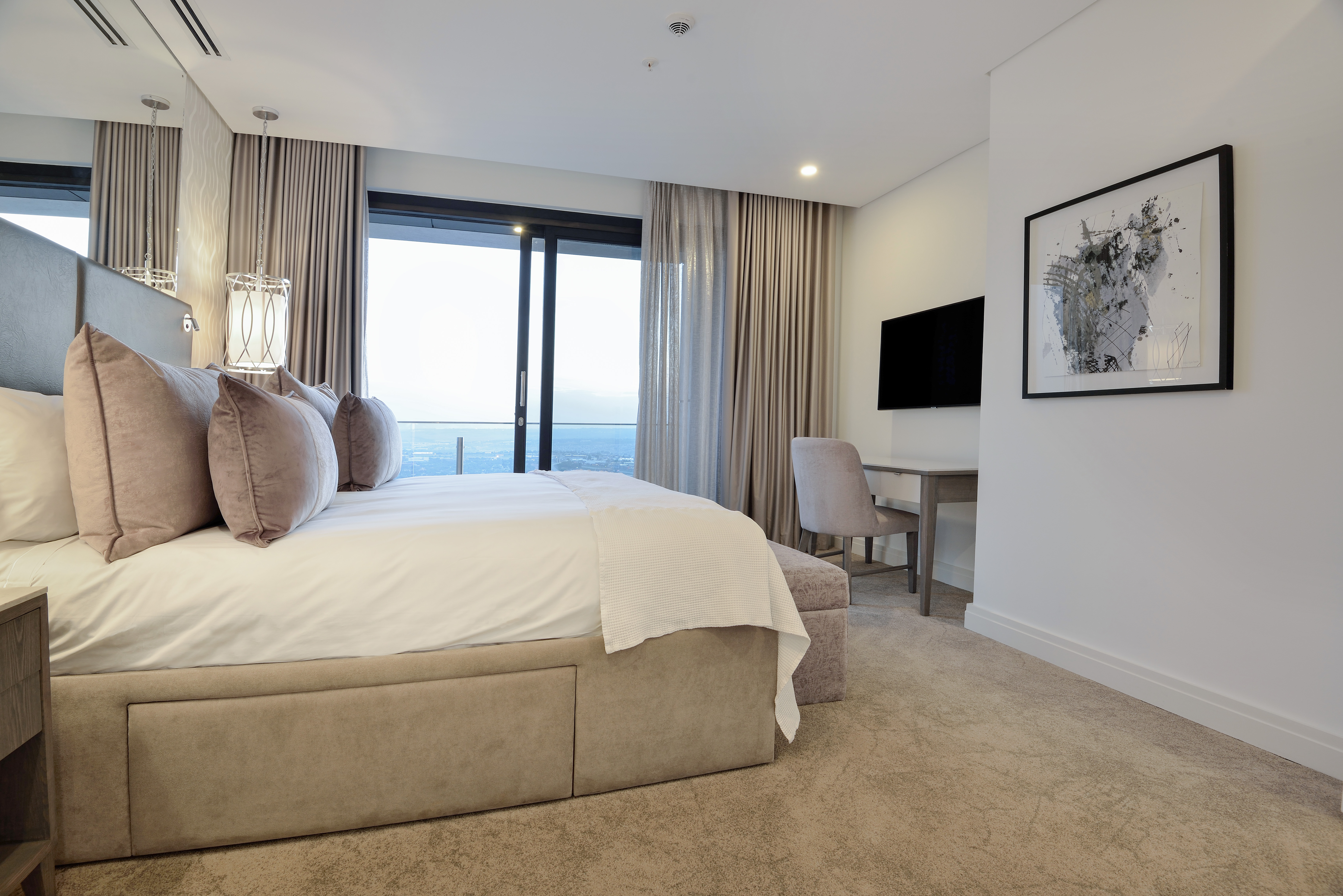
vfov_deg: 73.8
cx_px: 672
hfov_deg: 96.7
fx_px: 597
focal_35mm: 16
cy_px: 448
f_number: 11
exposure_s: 2
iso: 160
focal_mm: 16
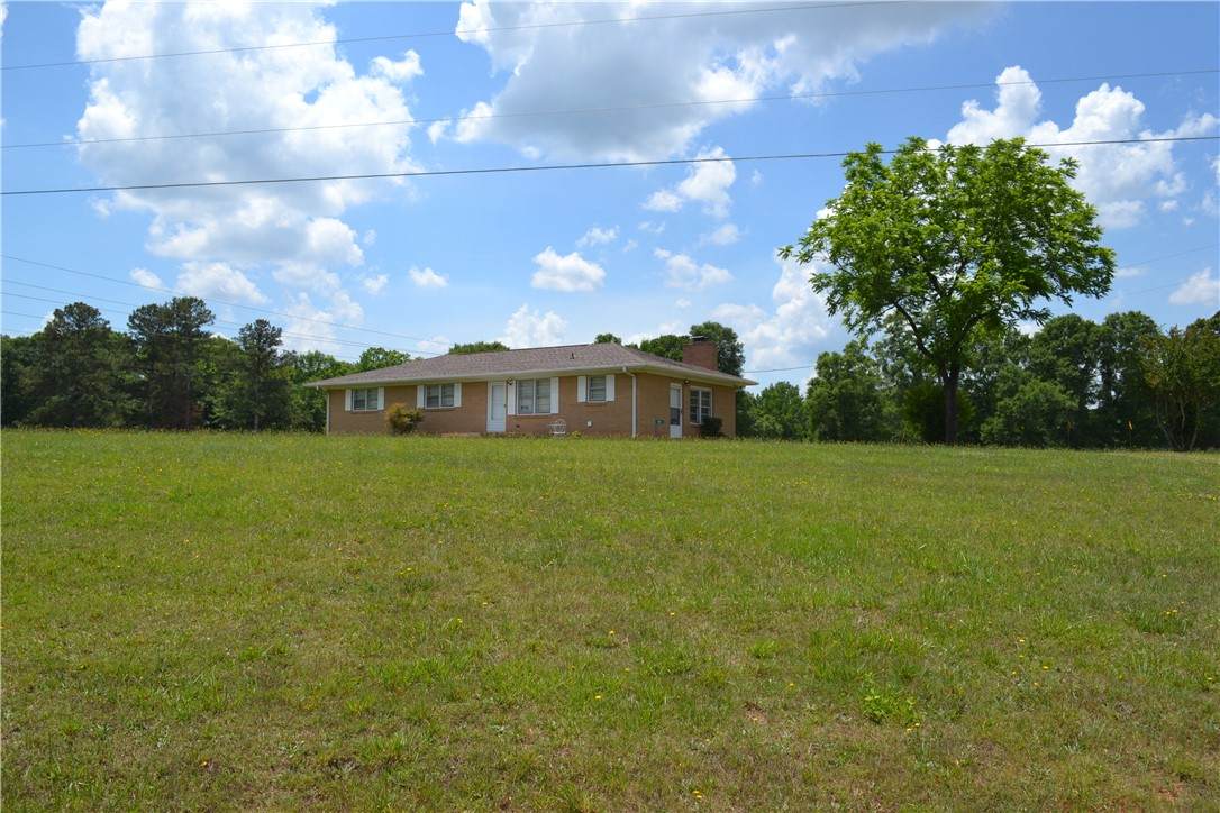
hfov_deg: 67.4
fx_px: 915
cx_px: 610
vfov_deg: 47.9
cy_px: 406
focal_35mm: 27
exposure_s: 1/250
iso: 100
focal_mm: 18
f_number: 8
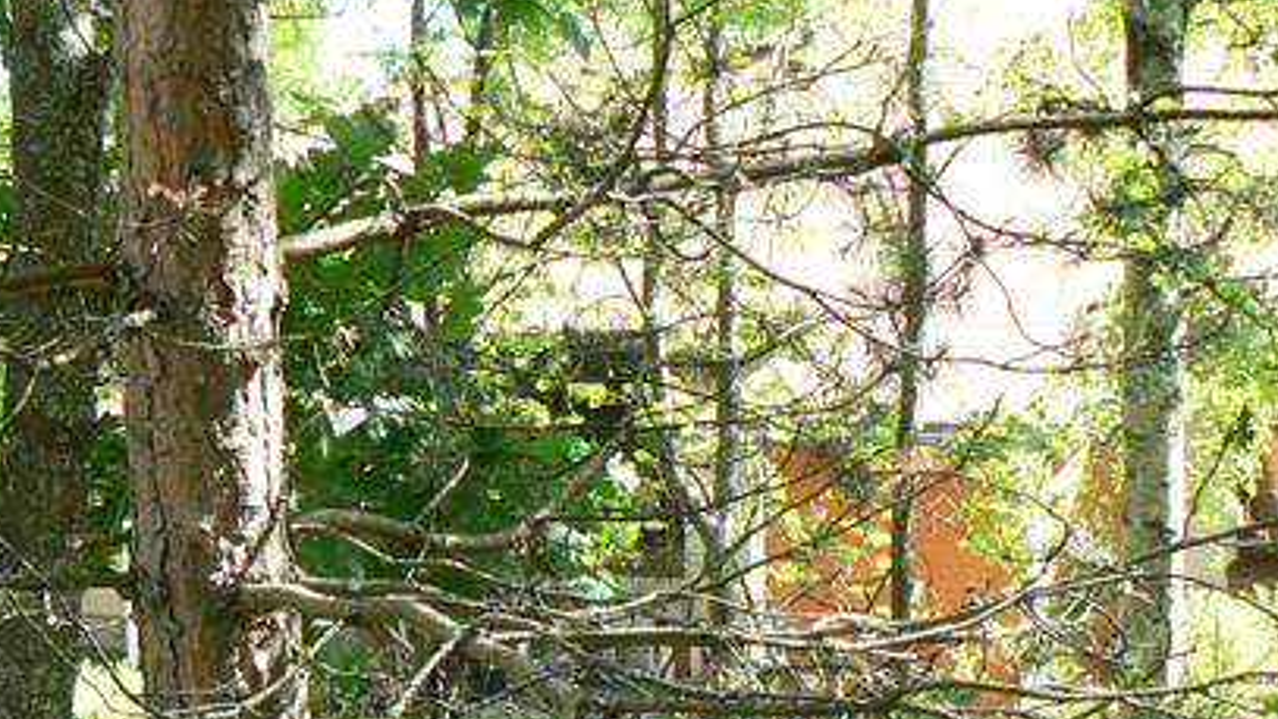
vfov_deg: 15.4
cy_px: 754
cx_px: 251
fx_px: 2610
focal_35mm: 77
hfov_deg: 27.0
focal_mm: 6
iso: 80
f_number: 4
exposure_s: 1/125
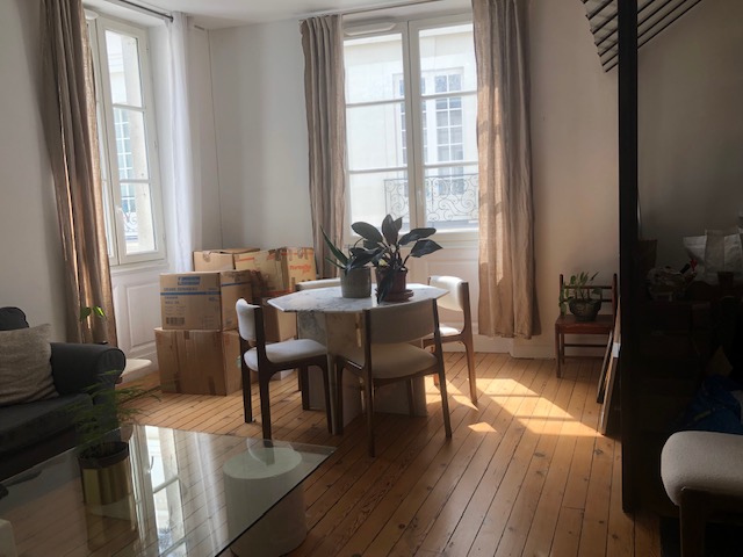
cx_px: 372
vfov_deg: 49.7
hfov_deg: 63.4
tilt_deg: -4.8
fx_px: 601
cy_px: 278
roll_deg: +2.0
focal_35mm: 28
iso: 20
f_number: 1.8
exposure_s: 1/170
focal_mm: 3.99
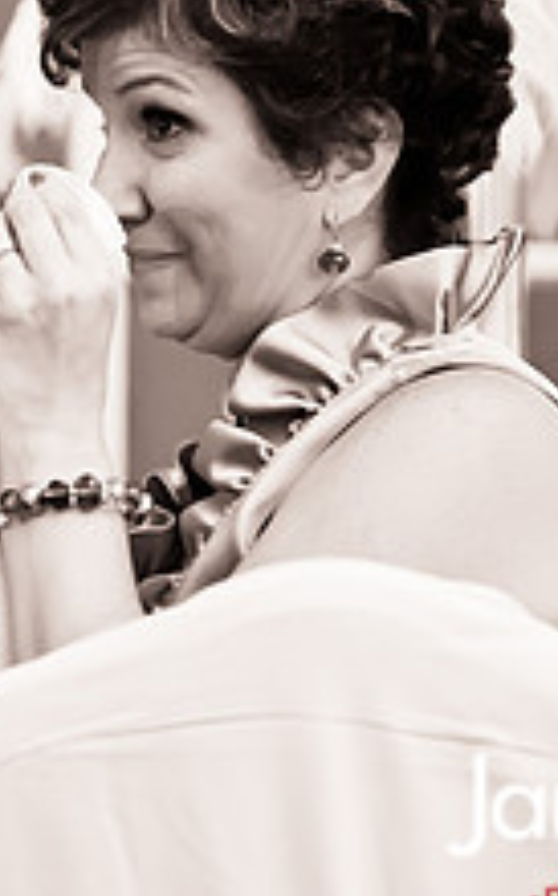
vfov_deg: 11.1
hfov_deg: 6.9
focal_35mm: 188
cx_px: -179
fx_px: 4586
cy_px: 183
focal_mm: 70
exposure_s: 1/125
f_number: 3.2
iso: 1600
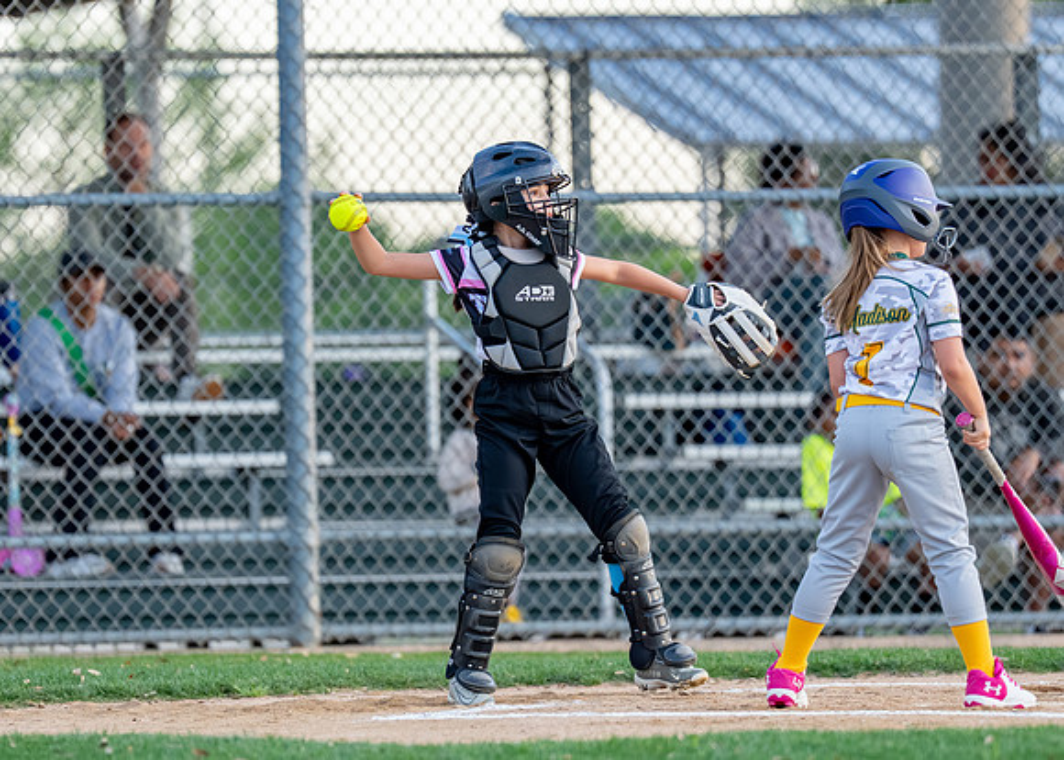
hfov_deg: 5.8
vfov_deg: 4.1
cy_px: 407
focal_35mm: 349
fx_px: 10548
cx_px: 445
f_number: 2.8
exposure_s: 1/1600
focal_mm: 200
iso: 800
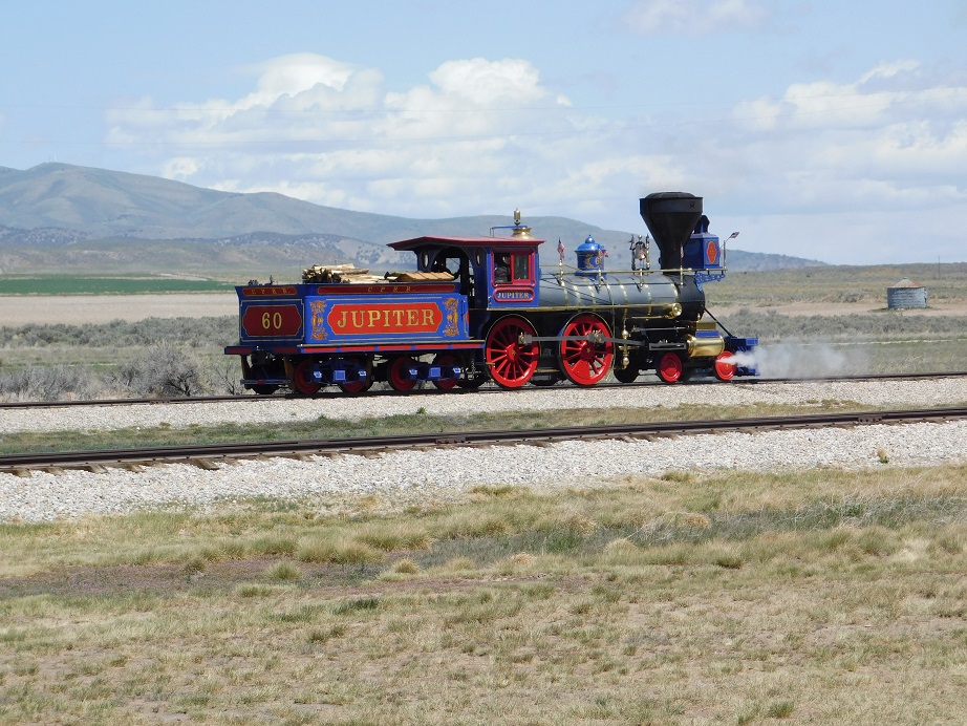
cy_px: 363
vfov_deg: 8.7
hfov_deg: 11.6
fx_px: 4750
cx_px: 484
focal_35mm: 170
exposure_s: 1/640
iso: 125
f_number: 5.3
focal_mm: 30.1
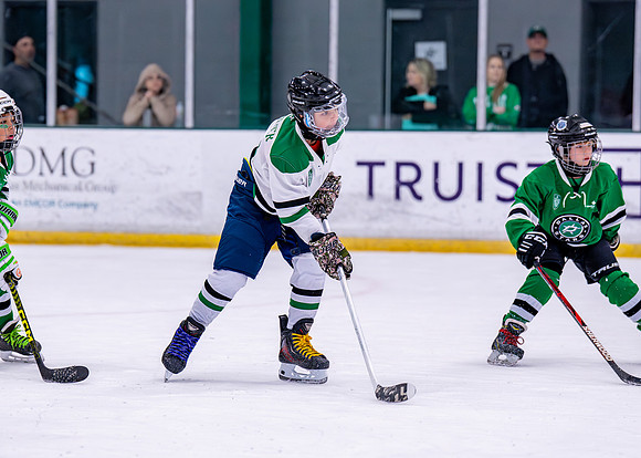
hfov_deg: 10.6
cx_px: 256
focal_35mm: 189
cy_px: 229
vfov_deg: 7.6
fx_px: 3444
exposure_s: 1/1250
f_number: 2.8
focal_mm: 124
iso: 2500
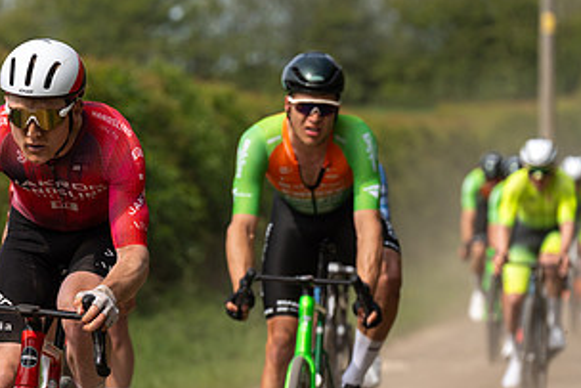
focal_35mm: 353
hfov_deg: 5.8
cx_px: 71
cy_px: 179
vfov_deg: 3.9
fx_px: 5699
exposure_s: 1/1000
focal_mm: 185
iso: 200
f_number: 5
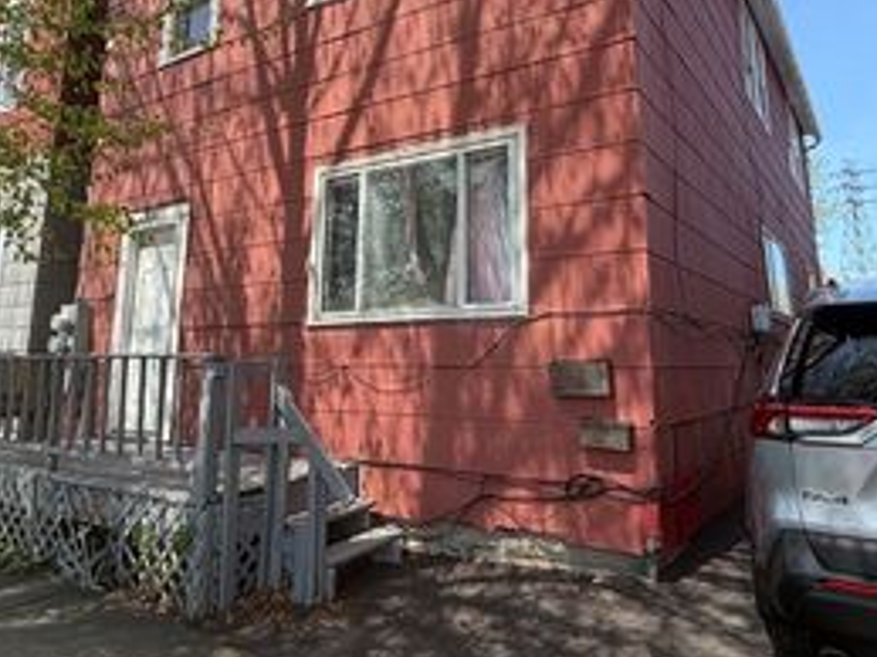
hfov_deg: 65.3
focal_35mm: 27
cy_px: 229
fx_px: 684
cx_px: 464
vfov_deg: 50.6
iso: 40
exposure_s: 1/502
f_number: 2.2
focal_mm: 2.22
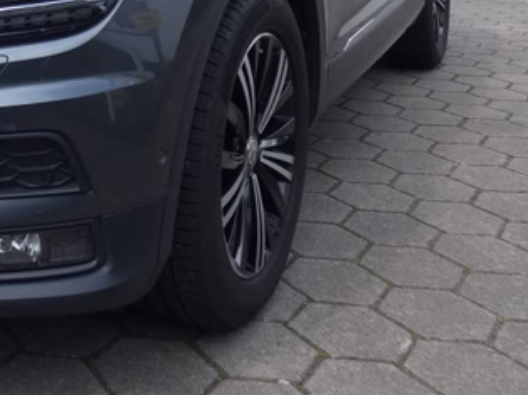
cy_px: -10
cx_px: 13
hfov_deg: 34.5
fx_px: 777
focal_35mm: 51
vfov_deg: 26.8
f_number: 2.8
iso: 80
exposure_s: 1/640
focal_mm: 3.6
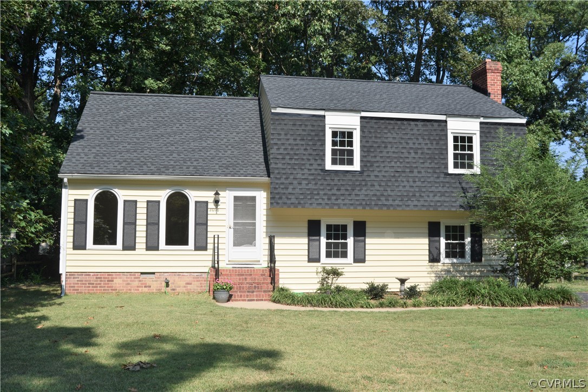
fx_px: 588
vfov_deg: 36.9
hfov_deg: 53.1
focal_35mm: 36
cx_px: 294
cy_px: 196
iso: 200
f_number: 11
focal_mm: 24
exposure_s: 1/400
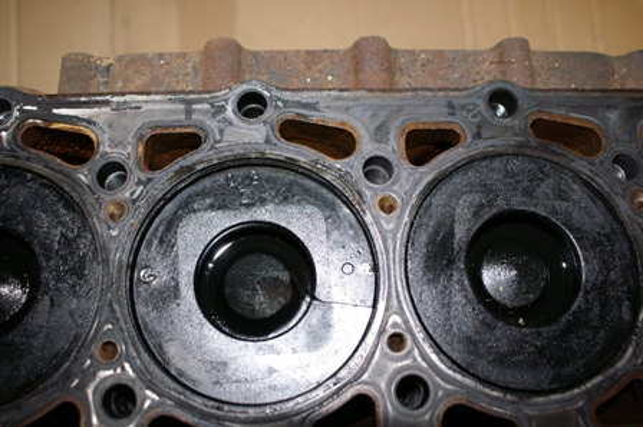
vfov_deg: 39.9
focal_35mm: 33
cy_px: 214
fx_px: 589
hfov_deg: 57.3
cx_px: 322
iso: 400
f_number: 4
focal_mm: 22
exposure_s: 1/60
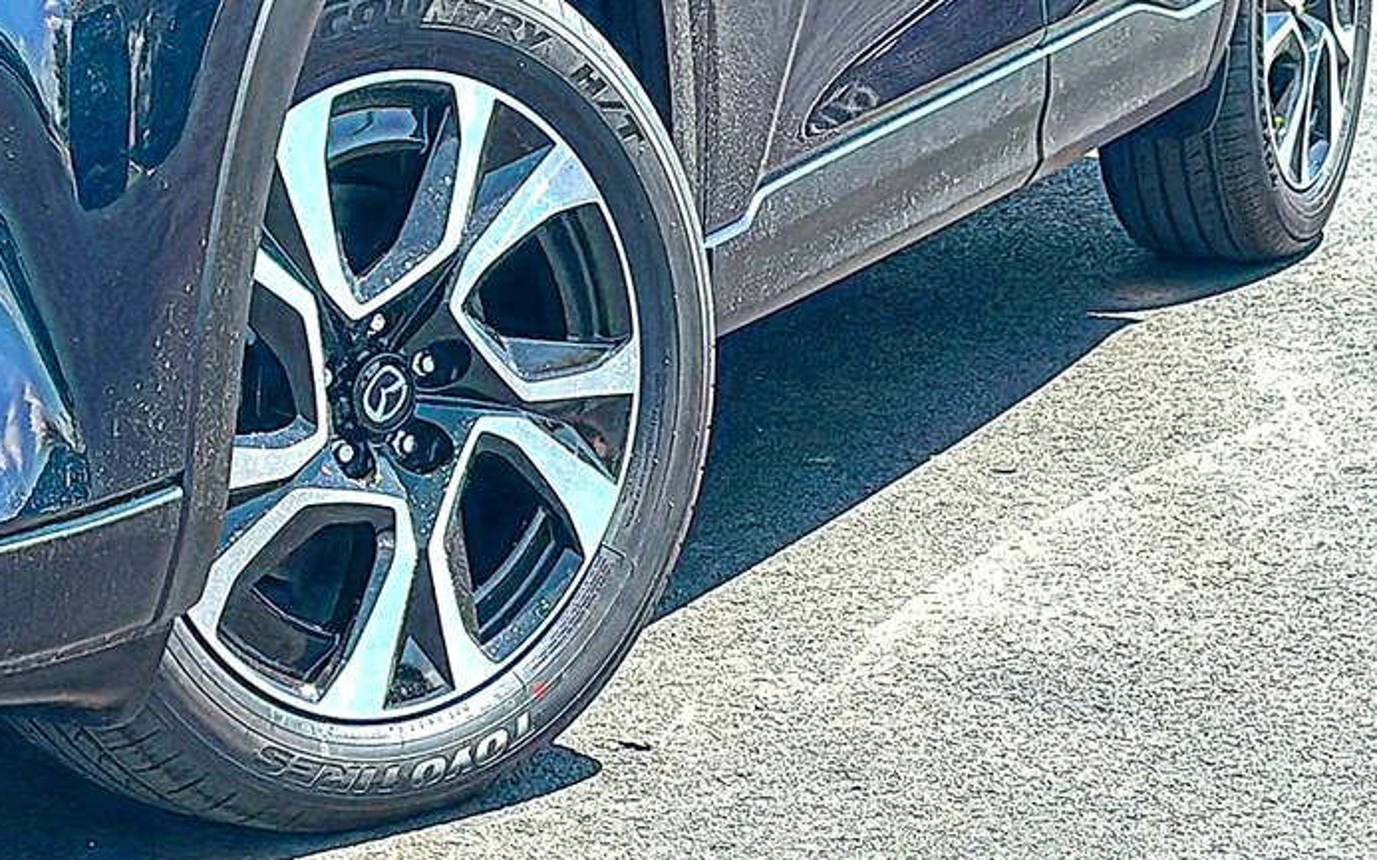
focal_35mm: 107
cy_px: 347
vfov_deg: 12.2
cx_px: 686
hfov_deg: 19.5
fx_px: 4015
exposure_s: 1/1757
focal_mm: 6.86
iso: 100
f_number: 1.78
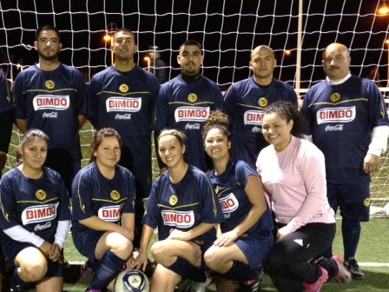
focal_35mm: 50
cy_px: 174
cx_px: 142
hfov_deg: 37.9
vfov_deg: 29.0
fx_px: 562
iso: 500
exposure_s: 1/15
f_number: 2.4
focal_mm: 4.28
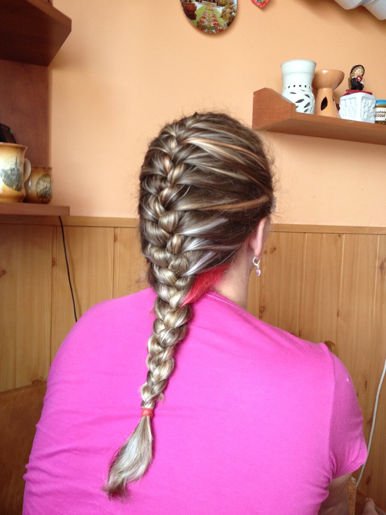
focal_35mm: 35
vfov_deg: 52.6
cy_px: 258
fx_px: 520
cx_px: 193
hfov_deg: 40.7
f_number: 2.4
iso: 125
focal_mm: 4.28
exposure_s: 1/20
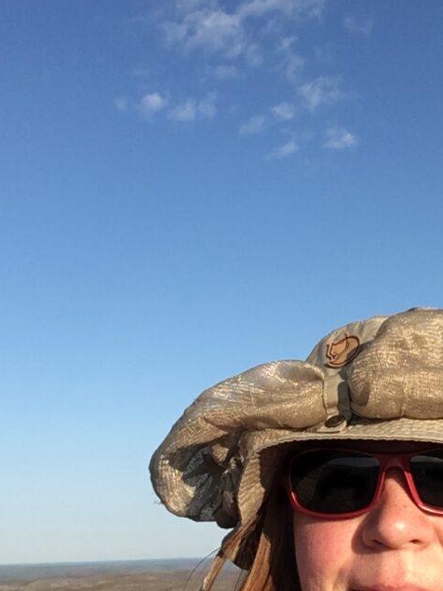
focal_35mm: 50
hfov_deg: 28.9
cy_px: 450
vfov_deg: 37.2
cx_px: 292
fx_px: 853
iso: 50
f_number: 2.4
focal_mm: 2.15
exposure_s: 1/1193
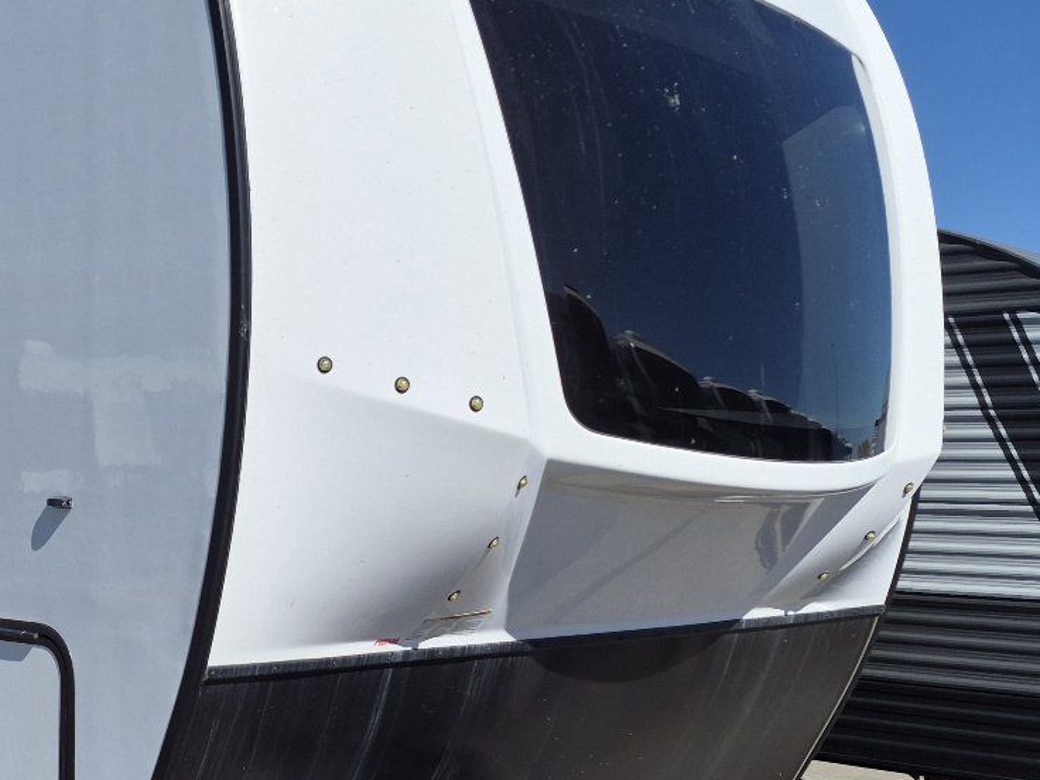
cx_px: 44
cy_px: 500
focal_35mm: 50
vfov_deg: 29.0
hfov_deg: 35.2
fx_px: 1502
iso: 64
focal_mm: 5.4
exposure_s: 1/10000
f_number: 1.8
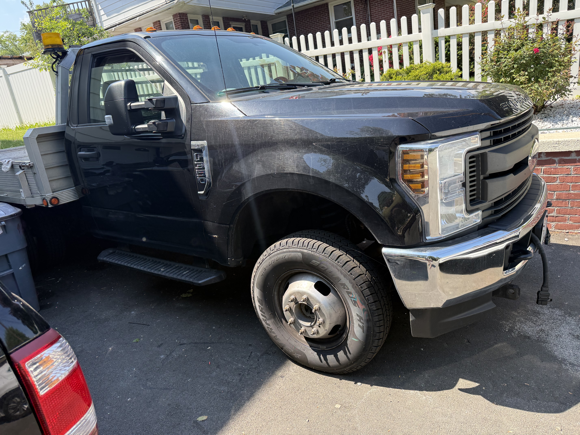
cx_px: 290
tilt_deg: -15.5
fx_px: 402
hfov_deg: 71.6
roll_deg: +6.9
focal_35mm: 24
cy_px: 218
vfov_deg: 56.8
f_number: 1.78
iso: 100
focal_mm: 6.76
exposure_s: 1/1250
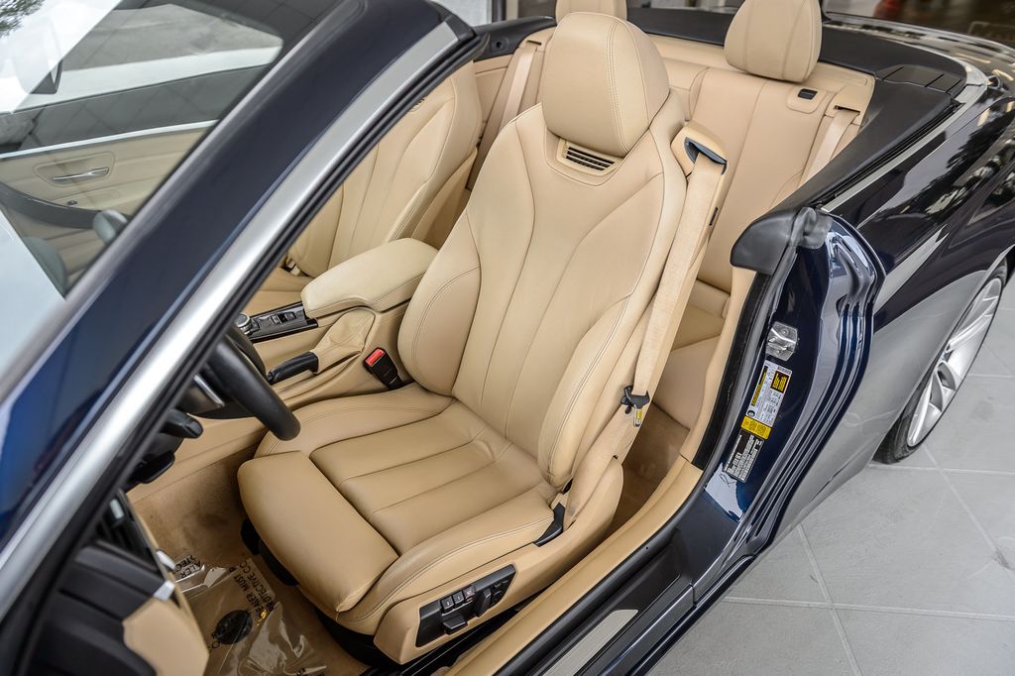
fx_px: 676
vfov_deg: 53.1
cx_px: 508
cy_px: 338
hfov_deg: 73.8
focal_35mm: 24
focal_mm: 24
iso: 400
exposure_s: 1/500
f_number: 4
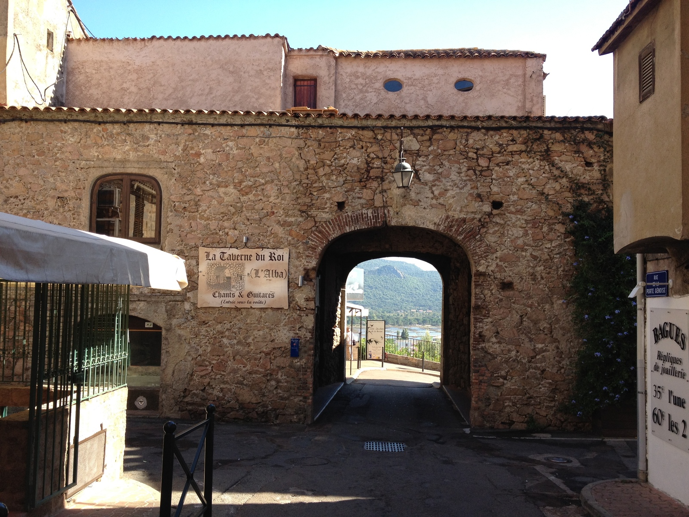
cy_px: 258
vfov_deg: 40.7
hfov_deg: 52.6
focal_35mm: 35
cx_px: 344
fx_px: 697
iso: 64
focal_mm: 4.28
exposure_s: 1/431
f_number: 2.4
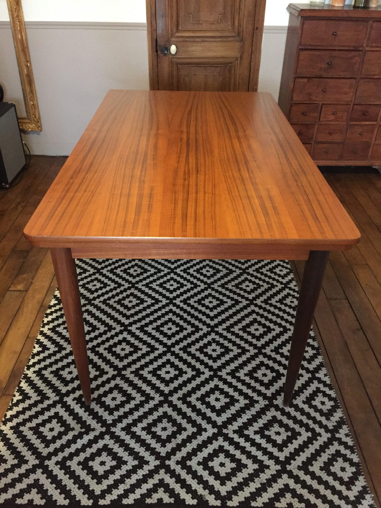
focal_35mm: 29
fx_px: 426
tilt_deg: -33.2
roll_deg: +0.0
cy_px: 254
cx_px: 190
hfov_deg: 48.2
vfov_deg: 61.7
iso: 400
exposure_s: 1/17
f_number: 2.2
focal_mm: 4.15
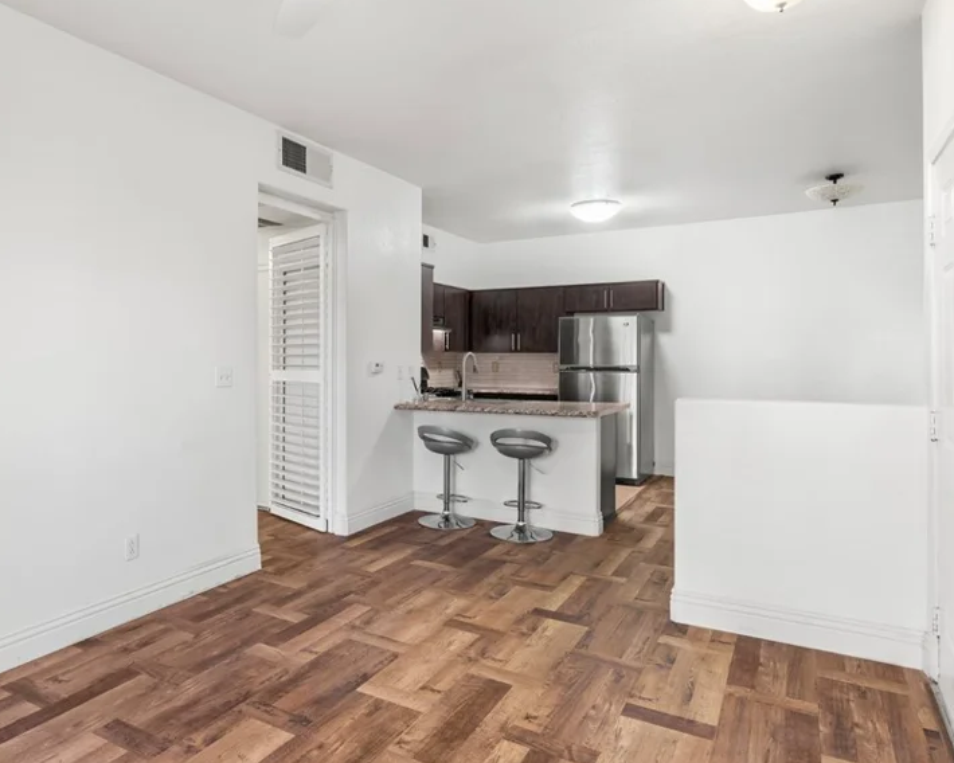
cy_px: 358
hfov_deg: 72.1
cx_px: 398
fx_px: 649
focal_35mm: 23
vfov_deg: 60.8
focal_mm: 17
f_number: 8
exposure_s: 1/3
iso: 400
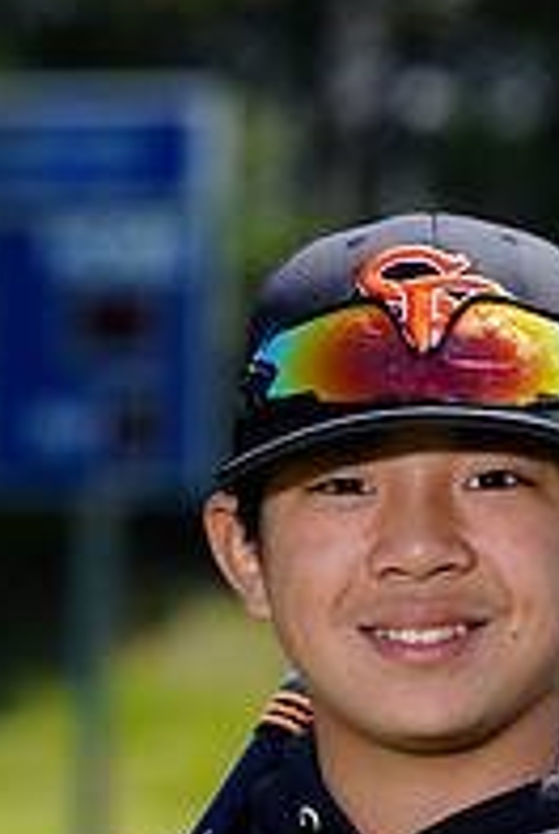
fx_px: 11674
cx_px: 320
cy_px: 969
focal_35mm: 503
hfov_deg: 2.7
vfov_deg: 4.1
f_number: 6.3
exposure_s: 1/250
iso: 100
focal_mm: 171
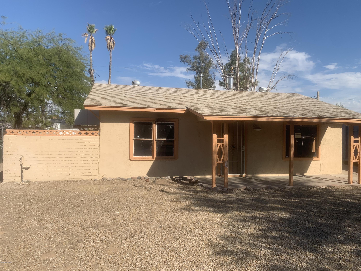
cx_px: 180
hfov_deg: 67.3
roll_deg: -1.1
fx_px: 271
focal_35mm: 26
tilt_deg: +0.9
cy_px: 136
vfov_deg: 53.1
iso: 25
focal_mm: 4.25
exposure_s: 1/3401
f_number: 1.8
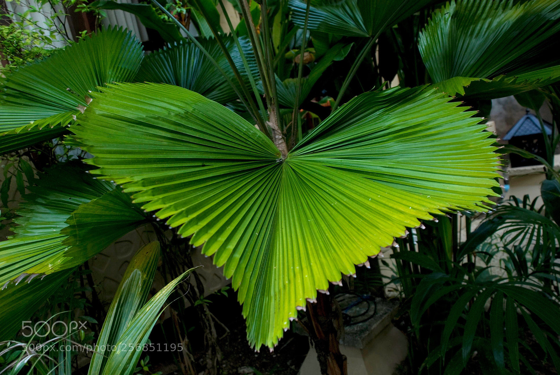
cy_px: 188
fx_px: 561
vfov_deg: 37.0
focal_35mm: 36
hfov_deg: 53.1
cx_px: 280
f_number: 4
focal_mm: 24
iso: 160
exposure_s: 1/30
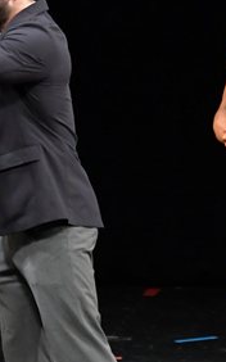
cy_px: 199
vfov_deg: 2.8
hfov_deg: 1.7
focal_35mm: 755
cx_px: -58
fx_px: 7448
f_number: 5.6
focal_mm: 180
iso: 3200
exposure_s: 1/400
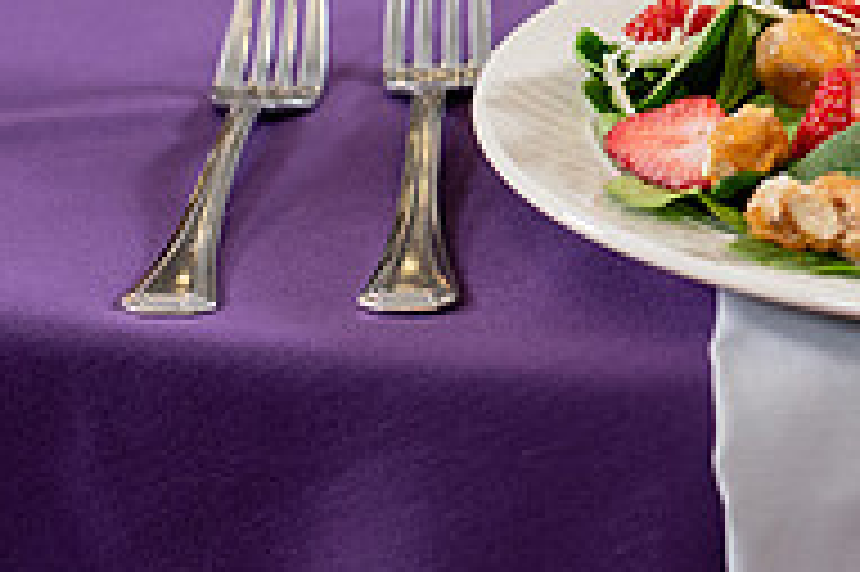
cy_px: -160
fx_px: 3628
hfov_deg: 13.2
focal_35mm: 152
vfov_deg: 8.9
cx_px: 1000
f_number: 3.5
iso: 320
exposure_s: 1/200
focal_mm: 50
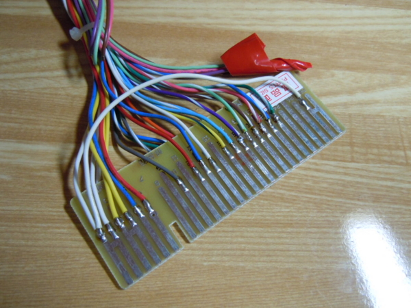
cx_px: 206
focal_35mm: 30
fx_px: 356
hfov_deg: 60.0
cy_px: 154
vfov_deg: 46.8
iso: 400
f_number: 3.5
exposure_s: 1/40
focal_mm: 5.4
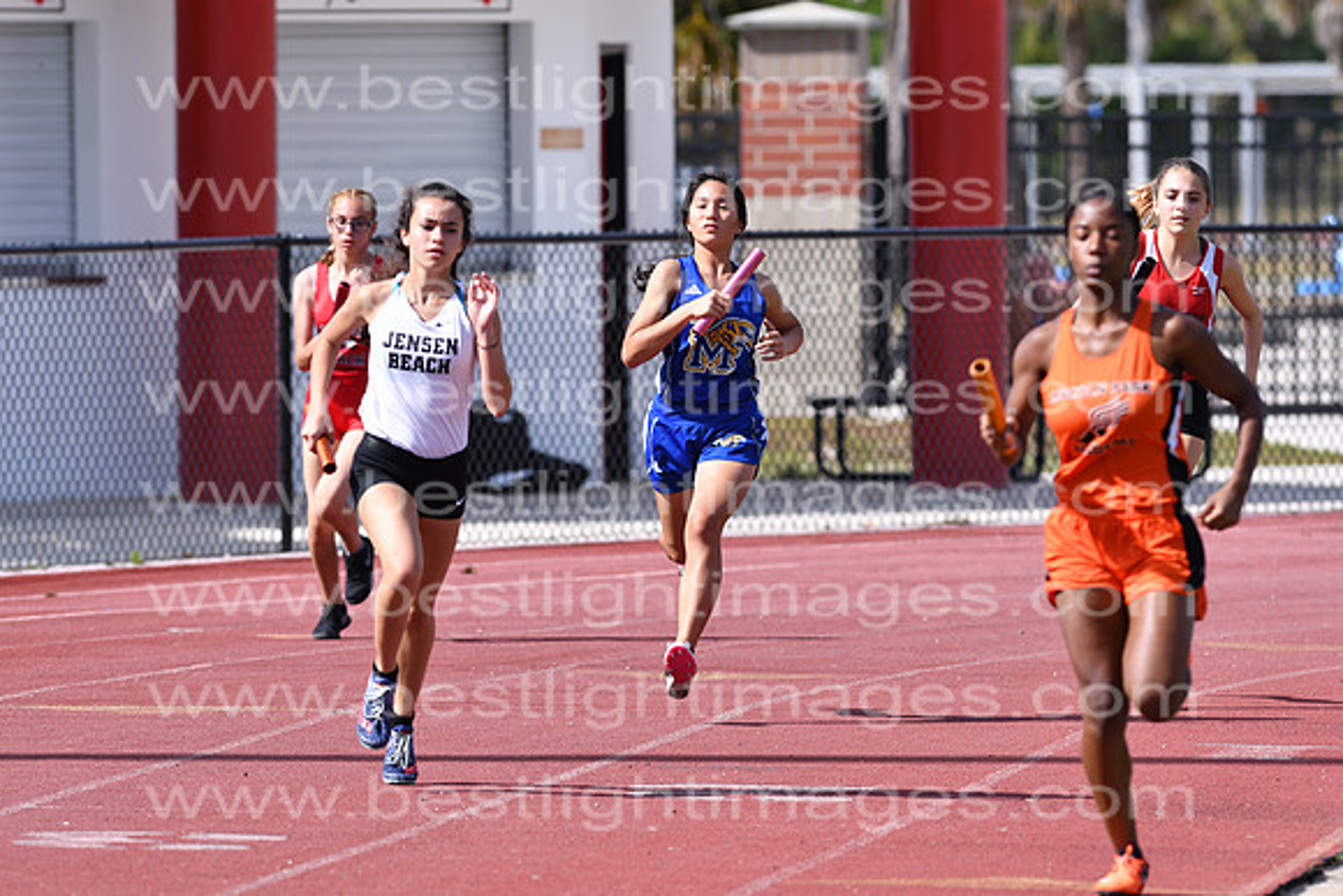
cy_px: 448
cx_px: 672
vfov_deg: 3.1
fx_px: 16791
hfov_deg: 4.6
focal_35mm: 450
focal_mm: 300
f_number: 5.6
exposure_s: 1/640
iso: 100
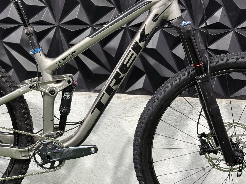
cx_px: 76
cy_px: 105
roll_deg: -2.1
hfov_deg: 28.3
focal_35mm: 68
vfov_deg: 21.6
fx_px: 483
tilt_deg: -14.4
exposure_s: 1/60
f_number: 1.78
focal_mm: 6.76
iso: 200
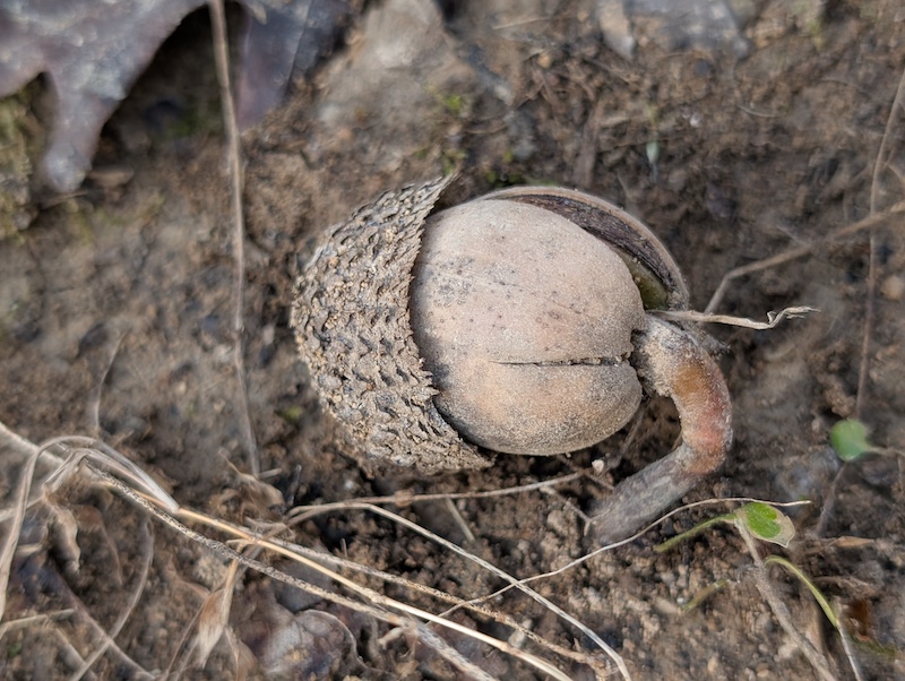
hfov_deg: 38.9
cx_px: 452
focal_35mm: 49
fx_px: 1283
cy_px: 340
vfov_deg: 29.7
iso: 107
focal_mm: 6.9
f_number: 1.68
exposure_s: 1/284
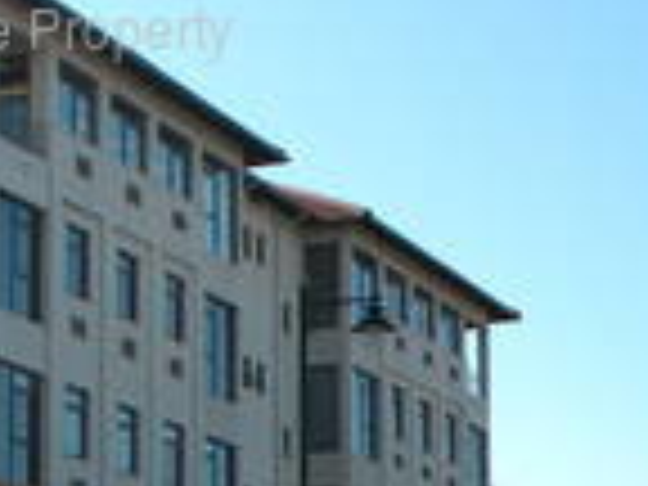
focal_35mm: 125
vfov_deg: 11.6
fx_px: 2340
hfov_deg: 14.7
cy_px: 614
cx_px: -324
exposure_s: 1/608
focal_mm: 6.4
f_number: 3.7
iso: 80
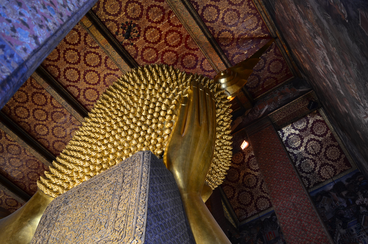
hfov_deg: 62.0
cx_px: 184
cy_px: 122
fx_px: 306
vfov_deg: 43.4
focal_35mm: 30
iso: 400
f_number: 3.8
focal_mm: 20
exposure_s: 1/40
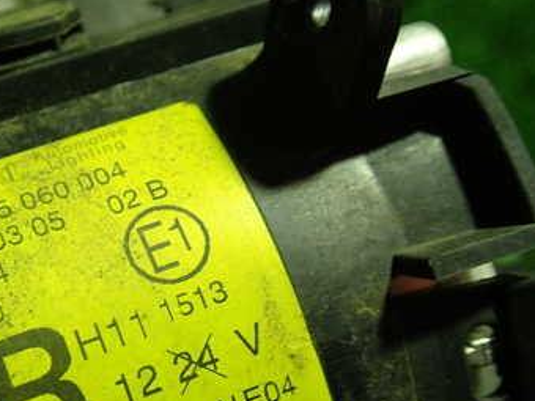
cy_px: 324
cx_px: 96
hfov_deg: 34.9
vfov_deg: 27.0
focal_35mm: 53
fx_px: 819
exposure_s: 1/50
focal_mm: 5.4
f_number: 2.3
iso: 200
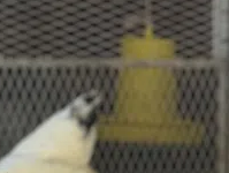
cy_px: 233
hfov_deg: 12.5
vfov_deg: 9.5
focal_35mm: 154
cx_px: 284
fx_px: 1021
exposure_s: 1/962
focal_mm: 6.76
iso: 100
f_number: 1.78
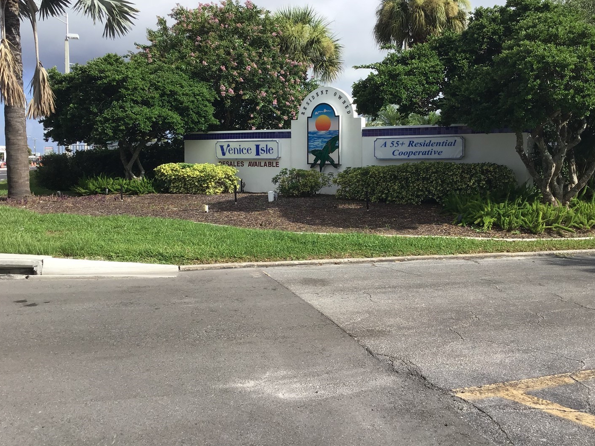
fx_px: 602
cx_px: 310
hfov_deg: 52.6
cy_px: 195
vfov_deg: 40.6
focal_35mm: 35
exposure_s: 1/1181
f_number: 2.4
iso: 25
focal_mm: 3.3
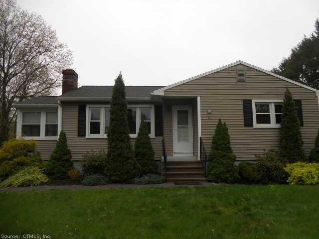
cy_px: 120
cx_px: 160
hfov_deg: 65.3
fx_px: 249
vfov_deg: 51.4
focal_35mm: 27
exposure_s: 1/320
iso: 80
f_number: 3.2
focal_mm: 4.9
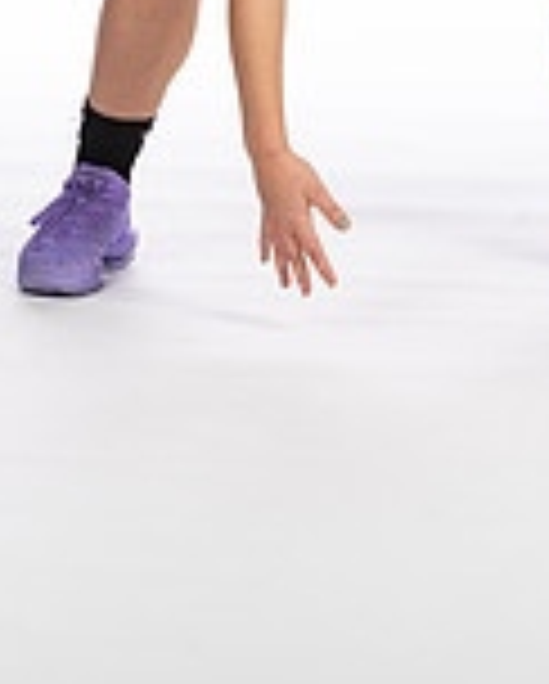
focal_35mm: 291
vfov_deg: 6.6
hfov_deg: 5.3
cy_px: -302
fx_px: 5899
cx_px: 418
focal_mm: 70
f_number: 5
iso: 100
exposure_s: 1/100
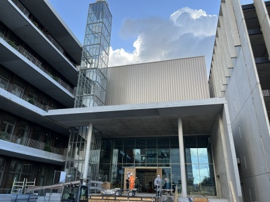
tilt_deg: +24.3
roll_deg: -0.3
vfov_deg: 53.1
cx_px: 135
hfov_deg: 67.3
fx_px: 203
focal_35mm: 26
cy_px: 101
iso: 50
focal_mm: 5.1
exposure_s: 1/563
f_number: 1.6
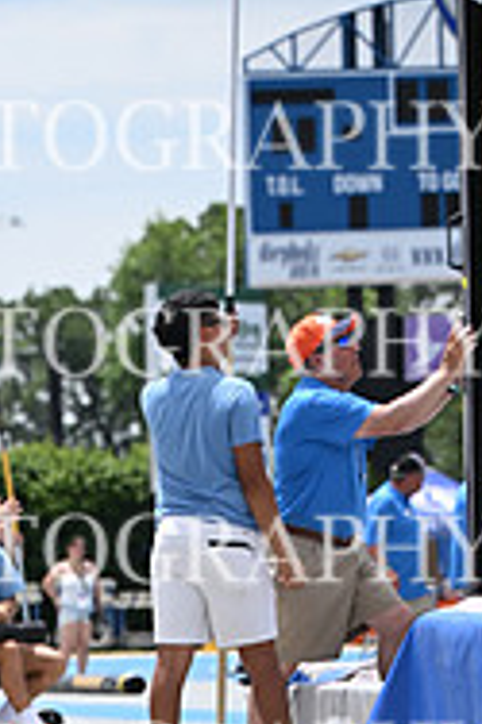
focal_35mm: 272
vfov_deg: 7.5
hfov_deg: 5.0
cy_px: 1067
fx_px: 5472
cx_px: -245
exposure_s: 1/2500
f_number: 4.5
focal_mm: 88
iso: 250
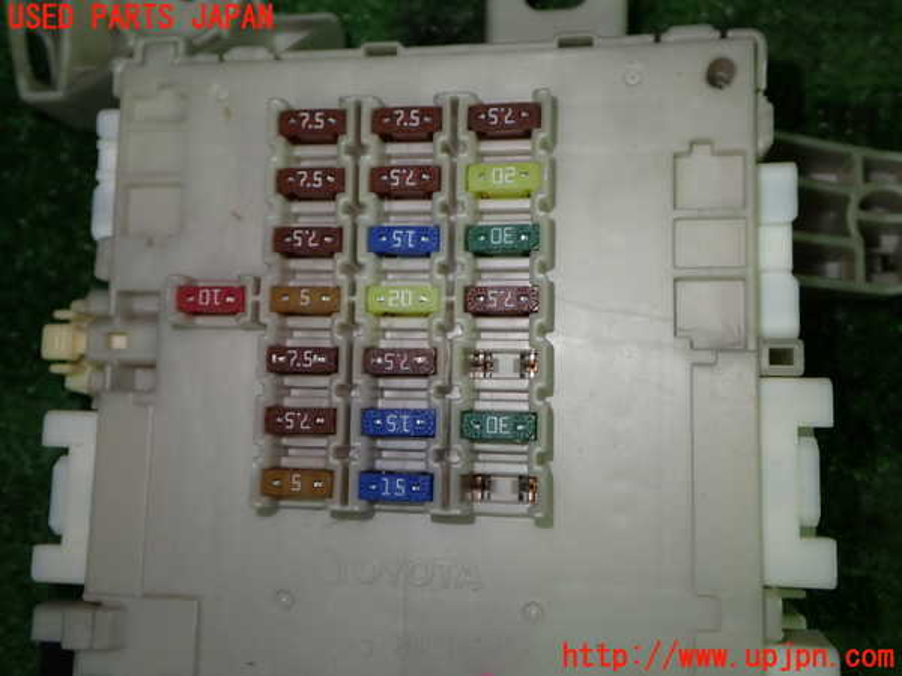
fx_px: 938
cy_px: 338
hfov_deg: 51.4
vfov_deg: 39.7
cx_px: 451
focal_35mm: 36
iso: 200
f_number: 2.5
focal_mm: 6.37
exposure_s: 1/80
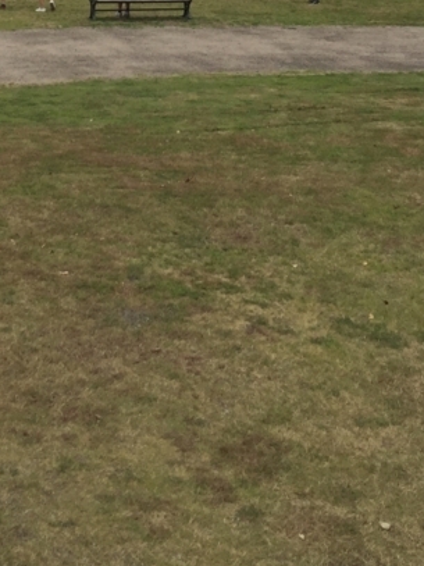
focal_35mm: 73
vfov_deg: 24.3
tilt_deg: +0.0
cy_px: -108
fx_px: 1193
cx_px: 50
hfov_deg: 19.8
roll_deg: -1.8
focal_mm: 4.15
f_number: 2.2
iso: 32
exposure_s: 1/3300
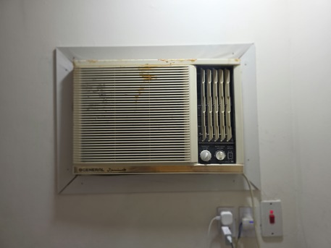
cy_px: 124
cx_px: 166
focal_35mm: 23
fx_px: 220
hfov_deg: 73.9
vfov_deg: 58.9
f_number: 1.7
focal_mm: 6.3
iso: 125
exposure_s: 1/60
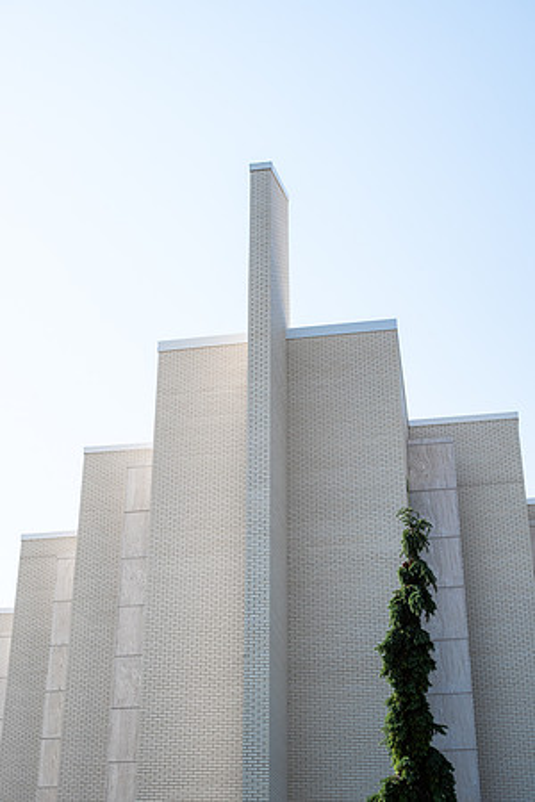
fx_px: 1114
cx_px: 268
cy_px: 401
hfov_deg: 27.0
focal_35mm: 50
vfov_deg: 39.6
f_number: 3.5
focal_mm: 50
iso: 100
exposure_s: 1/800
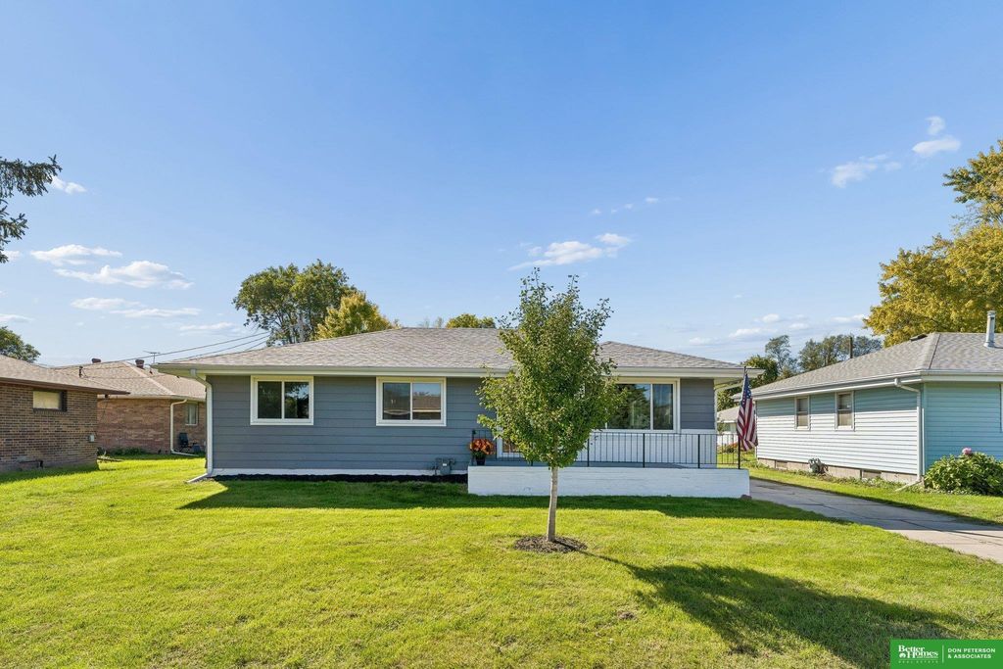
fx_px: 460
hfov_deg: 95.0
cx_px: 502
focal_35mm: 16
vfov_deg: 72.1
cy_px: 334
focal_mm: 16.5
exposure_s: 1/800
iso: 200
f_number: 8
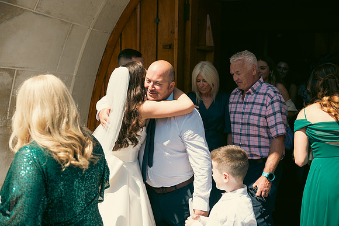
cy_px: 113
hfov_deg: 48.4
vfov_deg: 33.4
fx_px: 377
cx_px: 170
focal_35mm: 40
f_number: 3.5
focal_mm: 40
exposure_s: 1/800
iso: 100
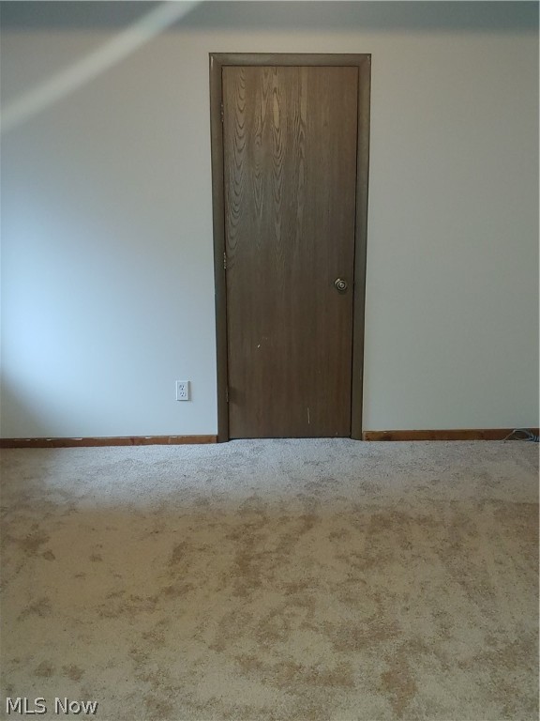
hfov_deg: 40.7
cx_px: 270
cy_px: 360
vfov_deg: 52.6
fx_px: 728
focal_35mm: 35
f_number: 1.5
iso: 200
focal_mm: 4.23
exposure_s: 1/20
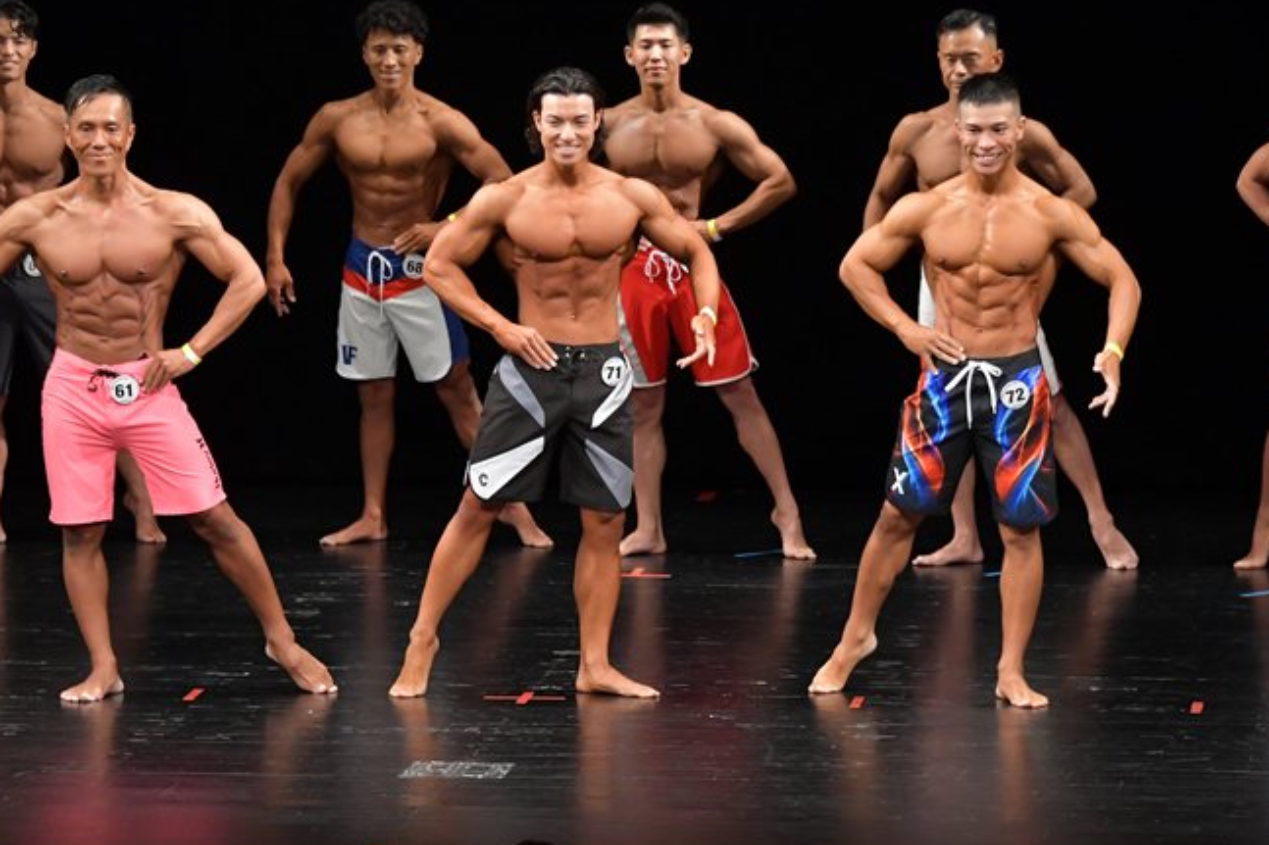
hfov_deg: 8.5
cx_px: 550
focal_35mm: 242
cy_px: 369
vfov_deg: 5.7
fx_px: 8528
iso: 3200
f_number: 5.6
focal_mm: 135
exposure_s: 1/400
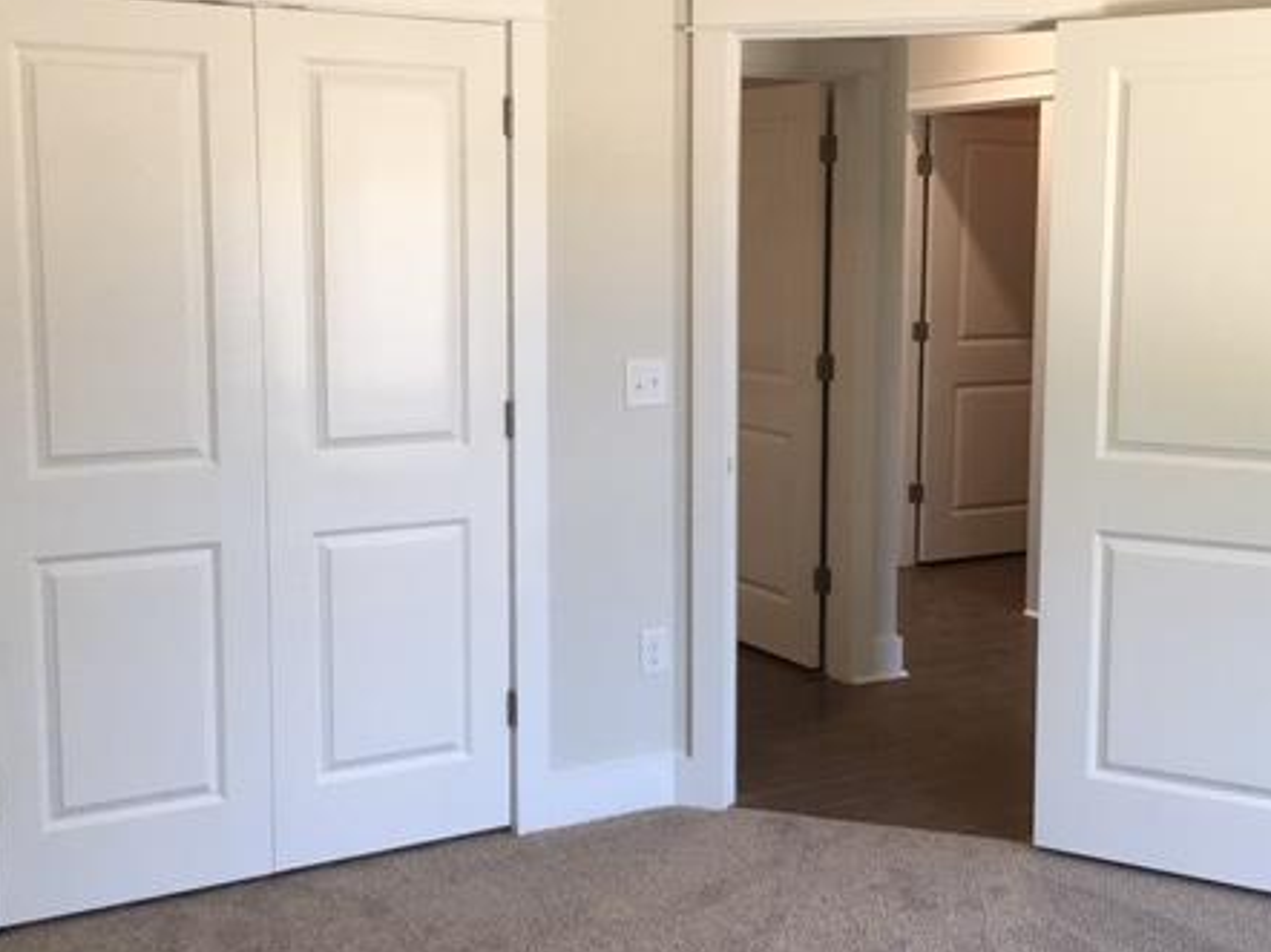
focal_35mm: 42
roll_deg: -0.6
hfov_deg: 44.8
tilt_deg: -6.4
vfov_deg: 34.3
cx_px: 682
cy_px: 411
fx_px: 1541
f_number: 2.2
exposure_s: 1/30
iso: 40
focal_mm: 4.15
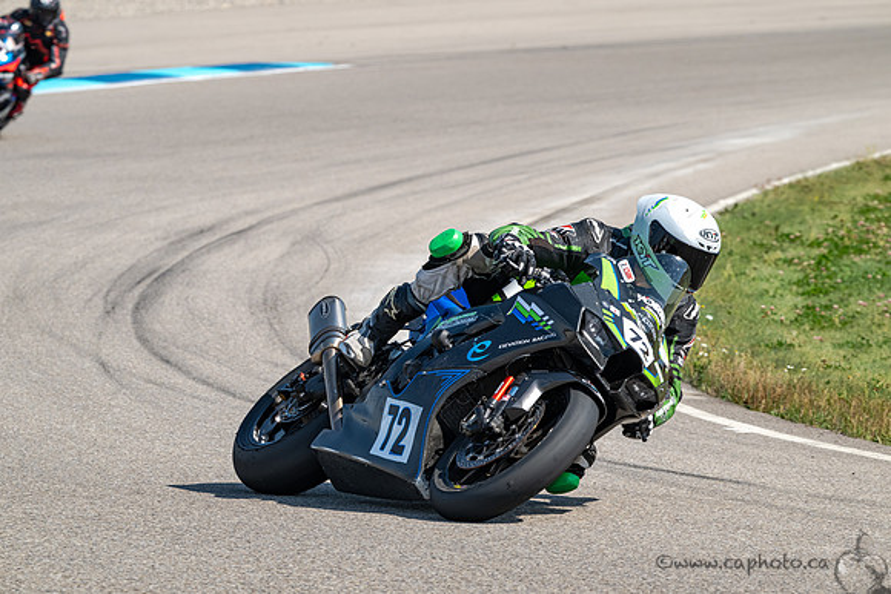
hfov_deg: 6.9
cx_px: 446
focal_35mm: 300
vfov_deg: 4.6
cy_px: 297
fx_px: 7426
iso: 640
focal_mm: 300
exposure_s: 1/1250
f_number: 11
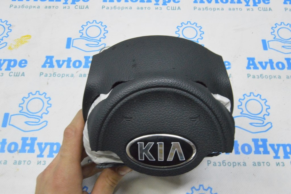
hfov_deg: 55.1
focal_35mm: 34
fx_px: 279
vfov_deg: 38.3
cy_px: 97
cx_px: 146
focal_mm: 23
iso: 6400
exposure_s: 1/20
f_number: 20
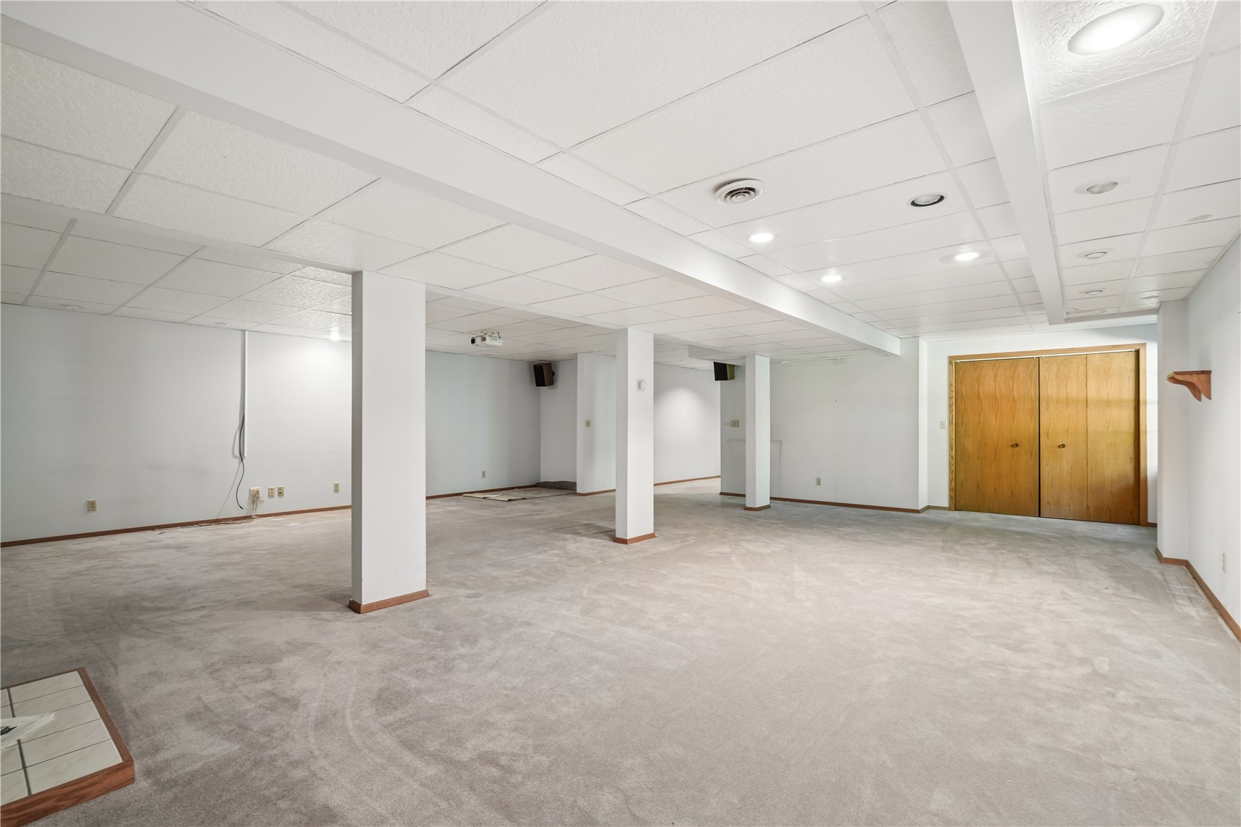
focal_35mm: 16
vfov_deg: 73.7
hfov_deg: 96.7
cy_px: 414
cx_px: 620
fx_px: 551
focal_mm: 16
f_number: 10
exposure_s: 1/1.67
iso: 400
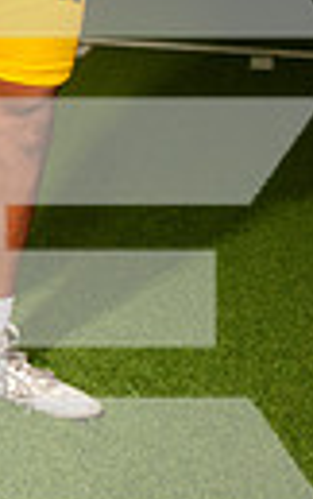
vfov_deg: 16.5
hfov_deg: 8.9
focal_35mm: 119
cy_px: -164
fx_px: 1619
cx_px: -649
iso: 800
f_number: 7.1
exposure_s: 1/320
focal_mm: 26
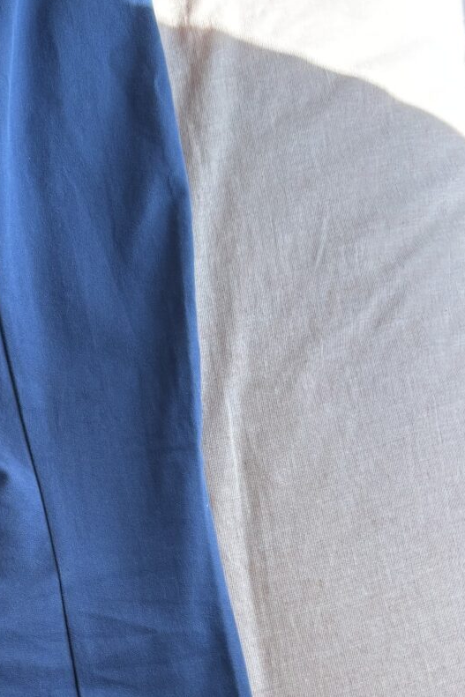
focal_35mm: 70
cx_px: -108
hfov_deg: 18.3
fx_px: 1357
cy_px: 572
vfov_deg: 28.2
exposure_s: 1/121
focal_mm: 5.96
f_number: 1.6
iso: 40
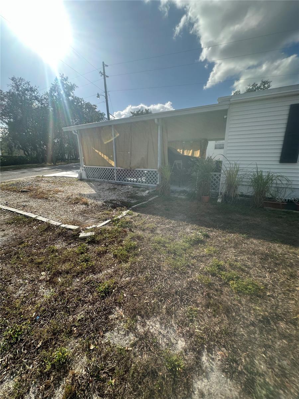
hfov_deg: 85.7
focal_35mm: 14
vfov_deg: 102.1
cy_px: 200
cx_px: 150
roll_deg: -0.3
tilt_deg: -12.4
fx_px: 161
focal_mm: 2.22
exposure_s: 1/1276
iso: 40
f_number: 2.2
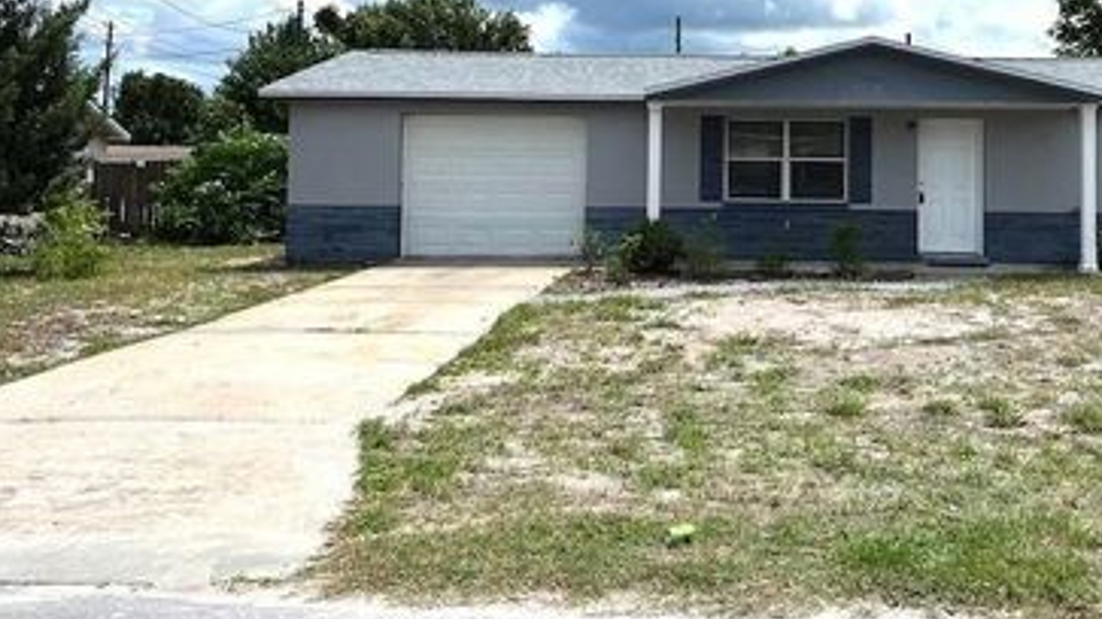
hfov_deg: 50.6
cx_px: 747
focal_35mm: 39
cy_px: 144
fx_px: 1139
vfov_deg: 29.8
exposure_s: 1/9434
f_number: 1.5
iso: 50
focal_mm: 5.7
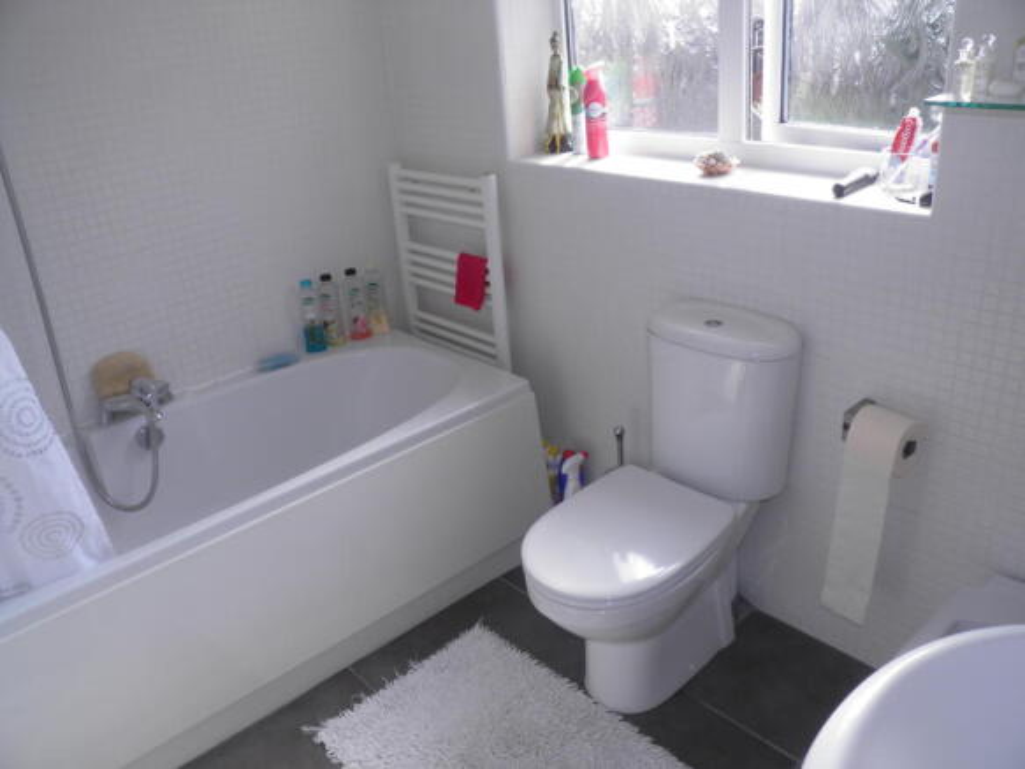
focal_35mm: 28
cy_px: 384
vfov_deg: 49.7
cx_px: 512
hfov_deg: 63.5
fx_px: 829
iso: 50
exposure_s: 1/60
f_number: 5.7
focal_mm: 4.9
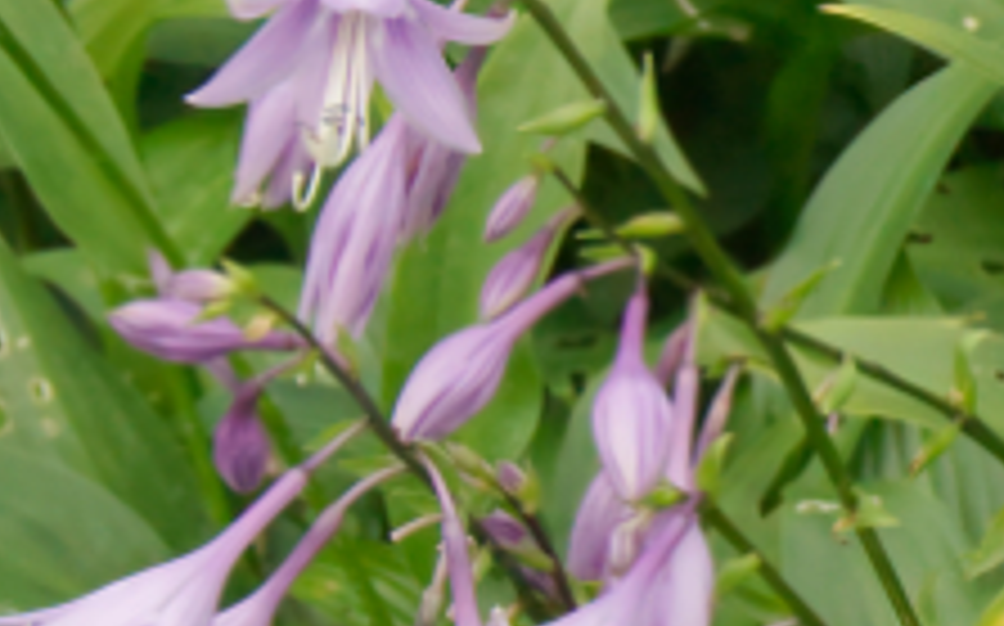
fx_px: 12379
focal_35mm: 453
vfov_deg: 2.9
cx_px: 1652
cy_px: 225
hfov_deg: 4.6
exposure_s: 1/500
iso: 2500
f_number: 11
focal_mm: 55
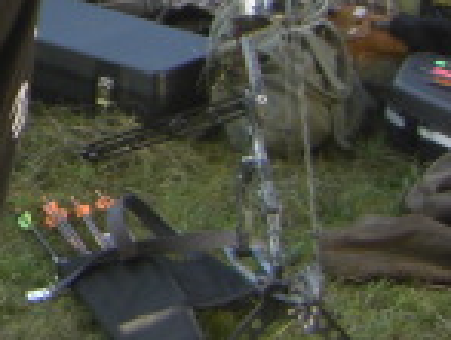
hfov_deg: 9.1
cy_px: -126
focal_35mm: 204
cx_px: -469
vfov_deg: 7.2
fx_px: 2664
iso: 50
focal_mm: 7.9
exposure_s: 1/100
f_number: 3.6
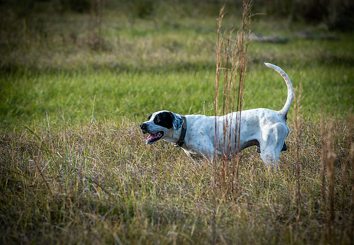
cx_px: 185
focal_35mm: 260
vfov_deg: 5.4
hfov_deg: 7.8
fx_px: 2581
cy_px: 148
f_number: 5.6
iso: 100
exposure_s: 1/200
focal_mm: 200
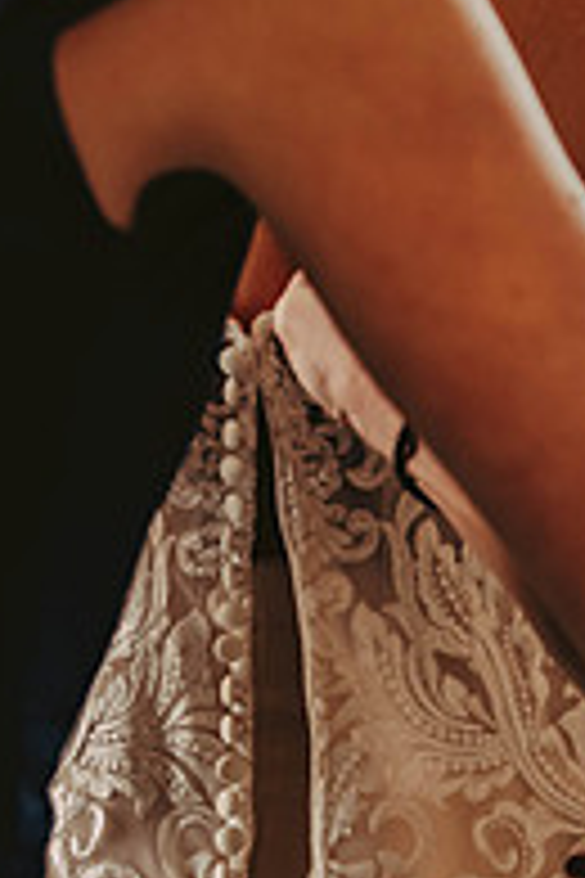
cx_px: 302
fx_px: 3193
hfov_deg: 10.5
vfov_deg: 15.6
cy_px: 475
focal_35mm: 131
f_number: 3.5
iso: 800
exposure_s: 1/100
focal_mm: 44
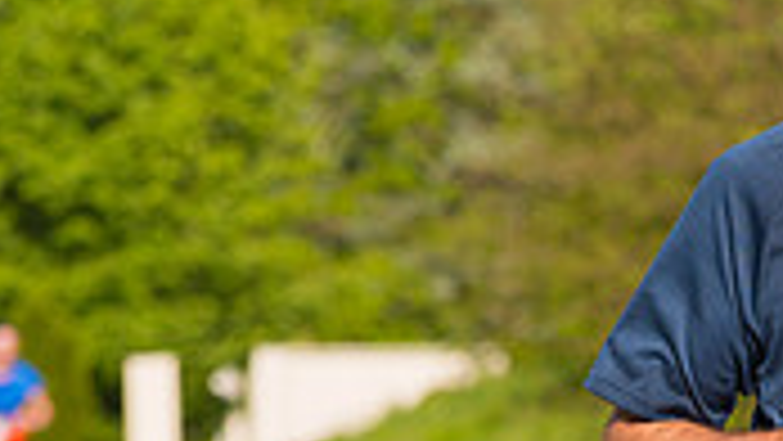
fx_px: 8723
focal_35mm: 420
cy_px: 223
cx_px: 1071
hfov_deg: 5.1
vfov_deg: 2.9
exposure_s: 1/2000
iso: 400
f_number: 5.6
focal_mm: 120
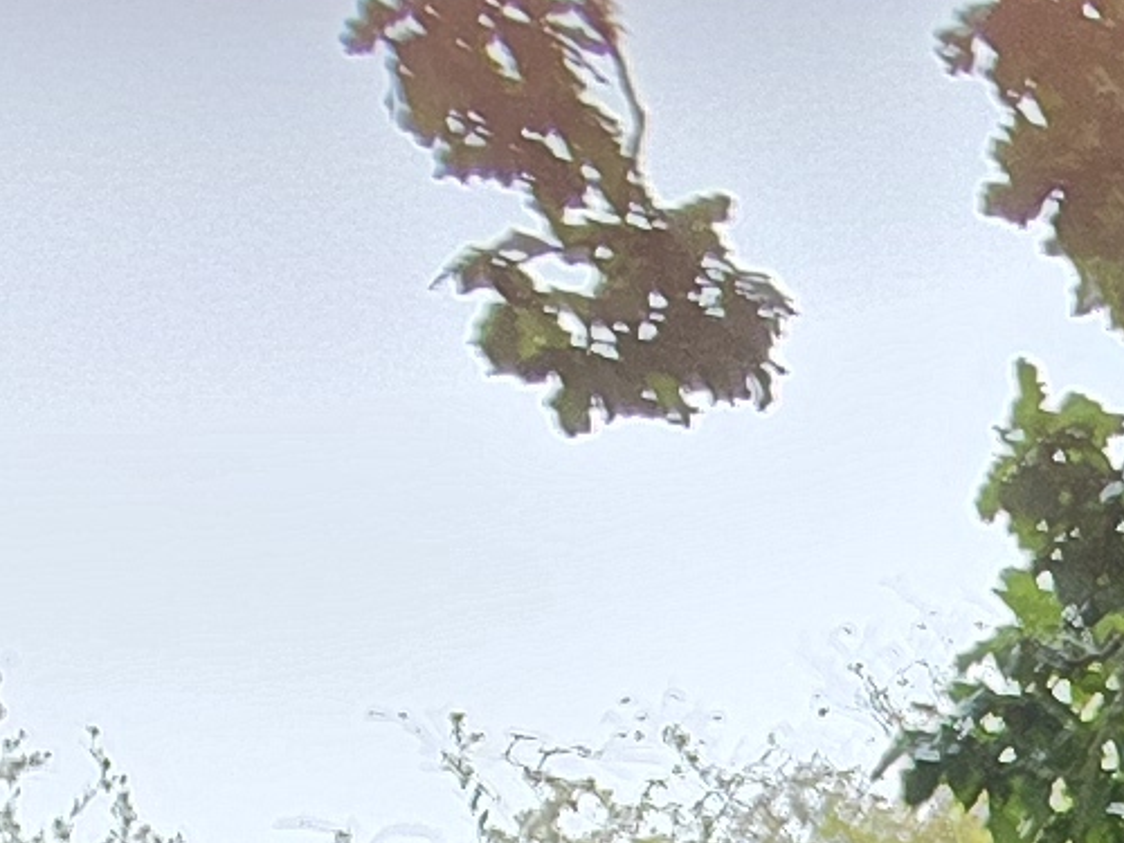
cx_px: 4226
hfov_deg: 7.8
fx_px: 5975
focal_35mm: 184
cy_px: 3051
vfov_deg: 6.8
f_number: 1.4
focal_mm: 6.5
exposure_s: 1/180
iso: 125
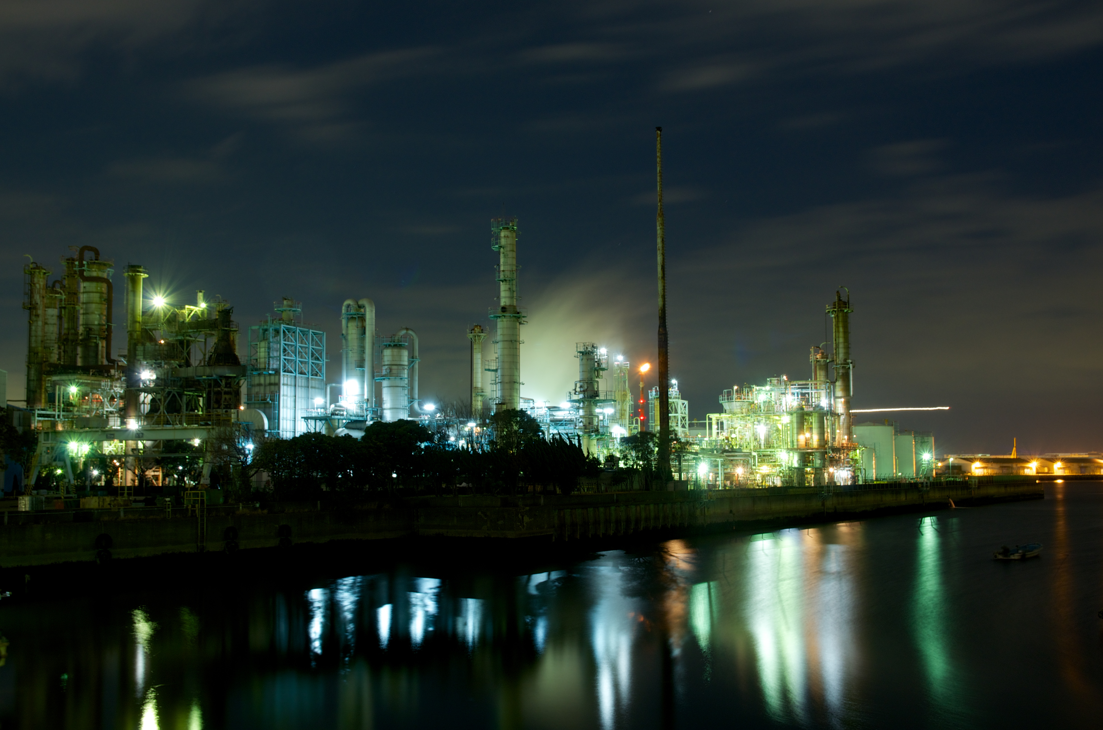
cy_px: 365
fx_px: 1223
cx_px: 552
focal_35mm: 40
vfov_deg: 33.3
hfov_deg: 48.5
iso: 200
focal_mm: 27
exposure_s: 30
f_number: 8
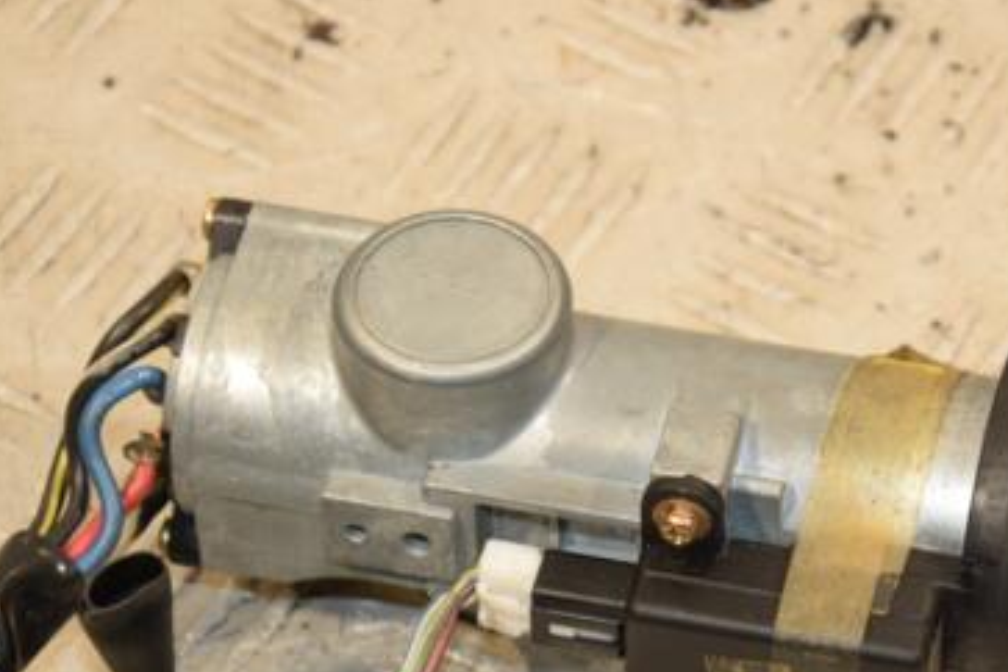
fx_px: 5903
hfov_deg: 9.8
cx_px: 683
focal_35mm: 211
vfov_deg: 6.5
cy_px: 544
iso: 800
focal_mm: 85
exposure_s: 1/200
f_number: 6.3
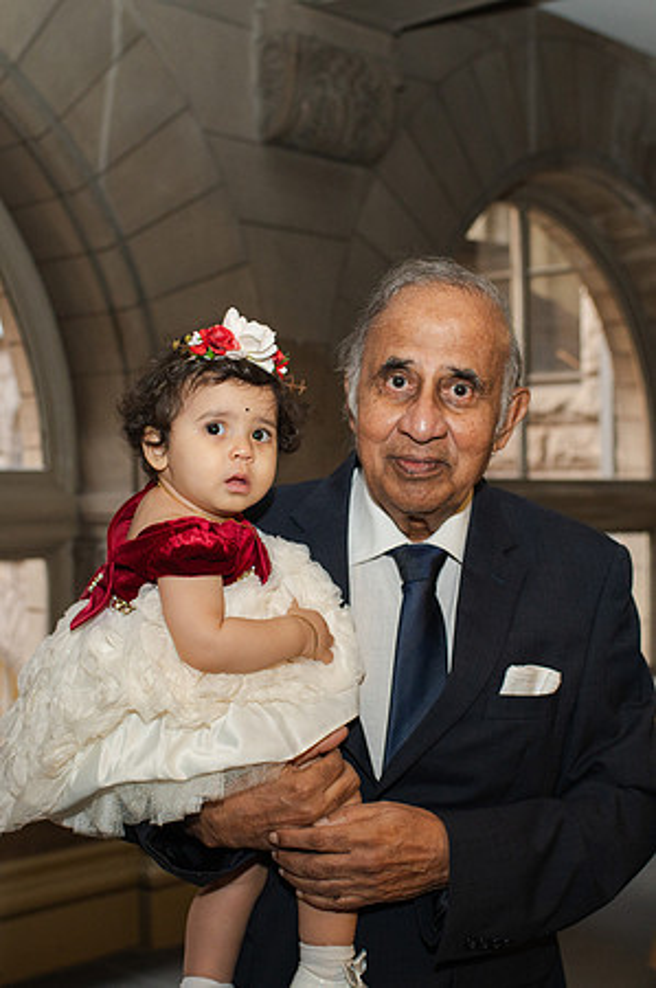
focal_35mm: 53
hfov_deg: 25.3
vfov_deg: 37.3
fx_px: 1462
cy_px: 494
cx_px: 339
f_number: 3.5
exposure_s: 1/200
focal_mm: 35
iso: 1000
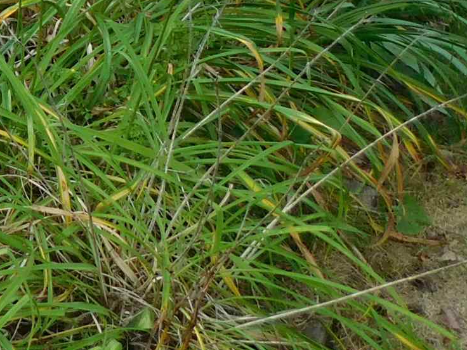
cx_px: -303
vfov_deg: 13.7
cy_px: -291
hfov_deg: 17.6
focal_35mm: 96
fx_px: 1295
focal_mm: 4
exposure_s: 1/320
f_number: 3
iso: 125
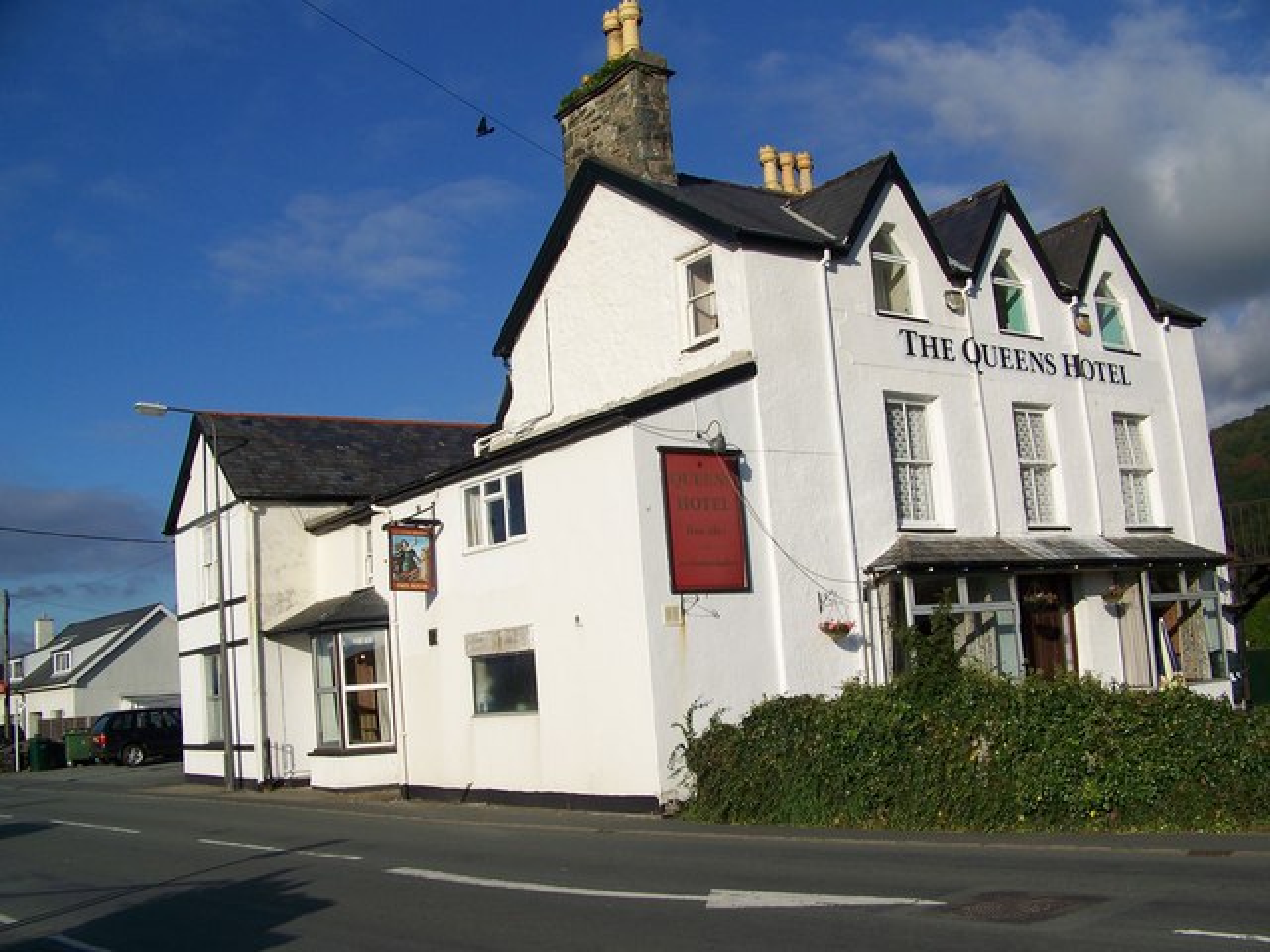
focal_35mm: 36
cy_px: 476
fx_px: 1321
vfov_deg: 39.7
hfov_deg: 51.4
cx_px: 635
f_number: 4
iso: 64
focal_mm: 5.85
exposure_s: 1/1000
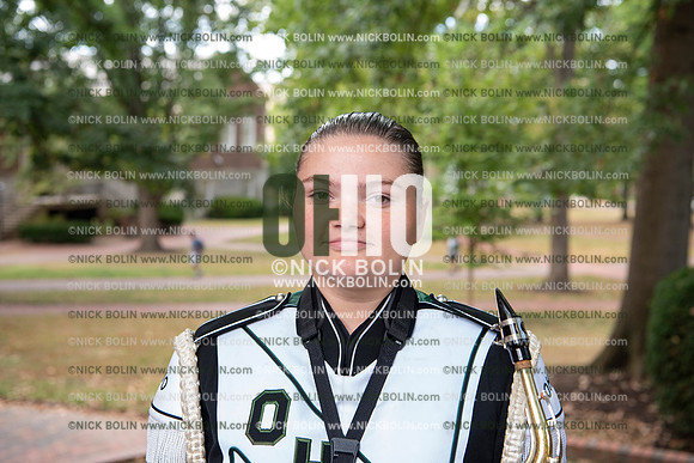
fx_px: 1003
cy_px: 232
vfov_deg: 26.0
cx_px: 347
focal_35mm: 52
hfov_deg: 38.2
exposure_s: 1/100
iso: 500
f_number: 5
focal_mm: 52
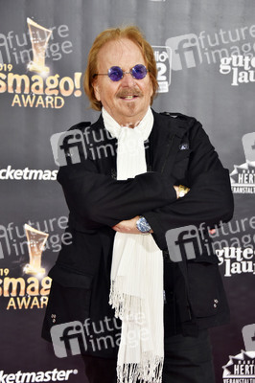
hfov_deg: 14.8
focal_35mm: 92
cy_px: 192
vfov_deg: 22.2
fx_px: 979
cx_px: 128
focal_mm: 92
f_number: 5.6
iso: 1000
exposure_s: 1/160
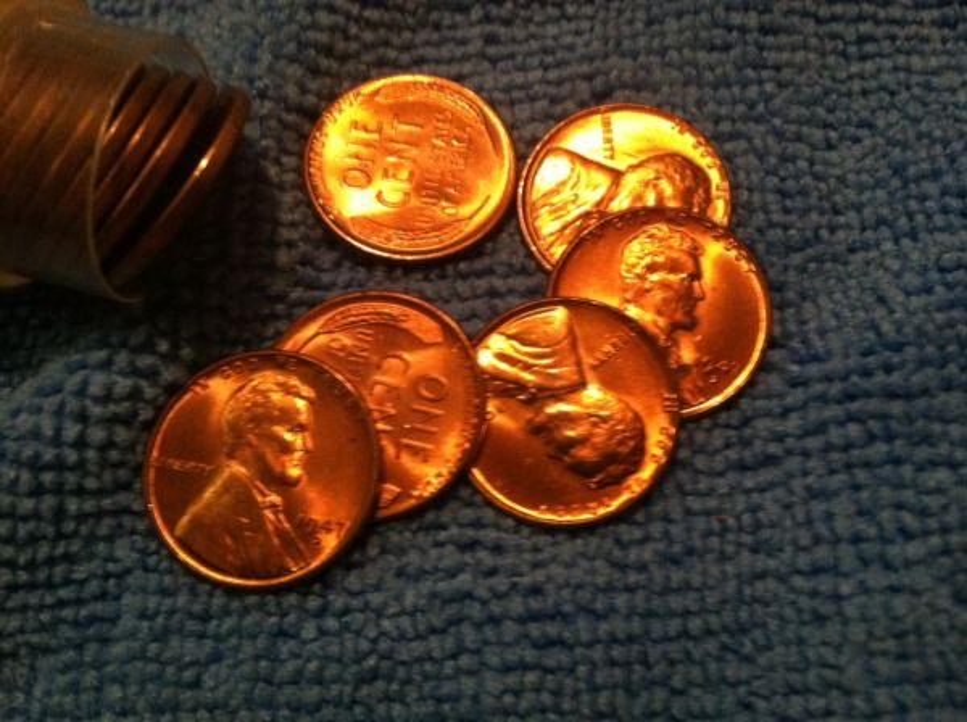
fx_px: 976
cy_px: 361
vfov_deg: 40.6
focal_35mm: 35
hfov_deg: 52.7
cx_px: 484
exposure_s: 1/15
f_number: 2.8
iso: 640
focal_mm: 3.85
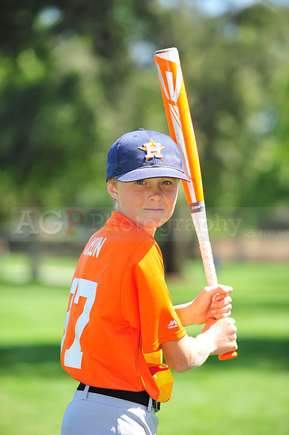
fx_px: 2110
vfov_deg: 11.8
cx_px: 144
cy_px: 218
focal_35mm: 175
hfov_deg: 7.8
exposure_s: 1/500
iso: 200
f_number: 4.5
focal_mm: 175
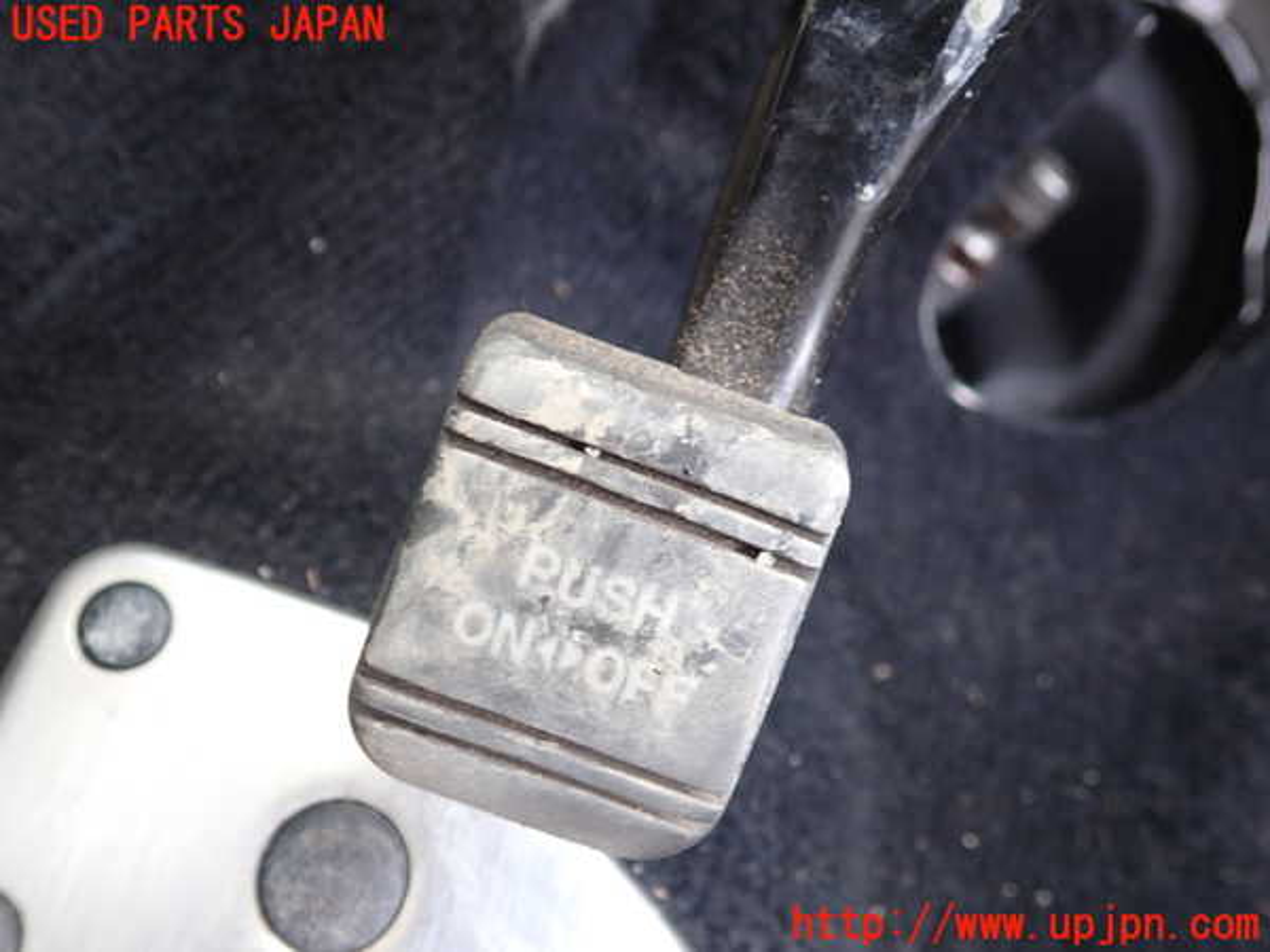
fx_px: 1101
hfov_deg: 60.0
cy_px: 476
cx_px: 635
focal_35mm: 30
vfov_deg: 46.8
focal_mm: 5.4
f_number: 2.3
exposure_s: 1/50
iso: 200
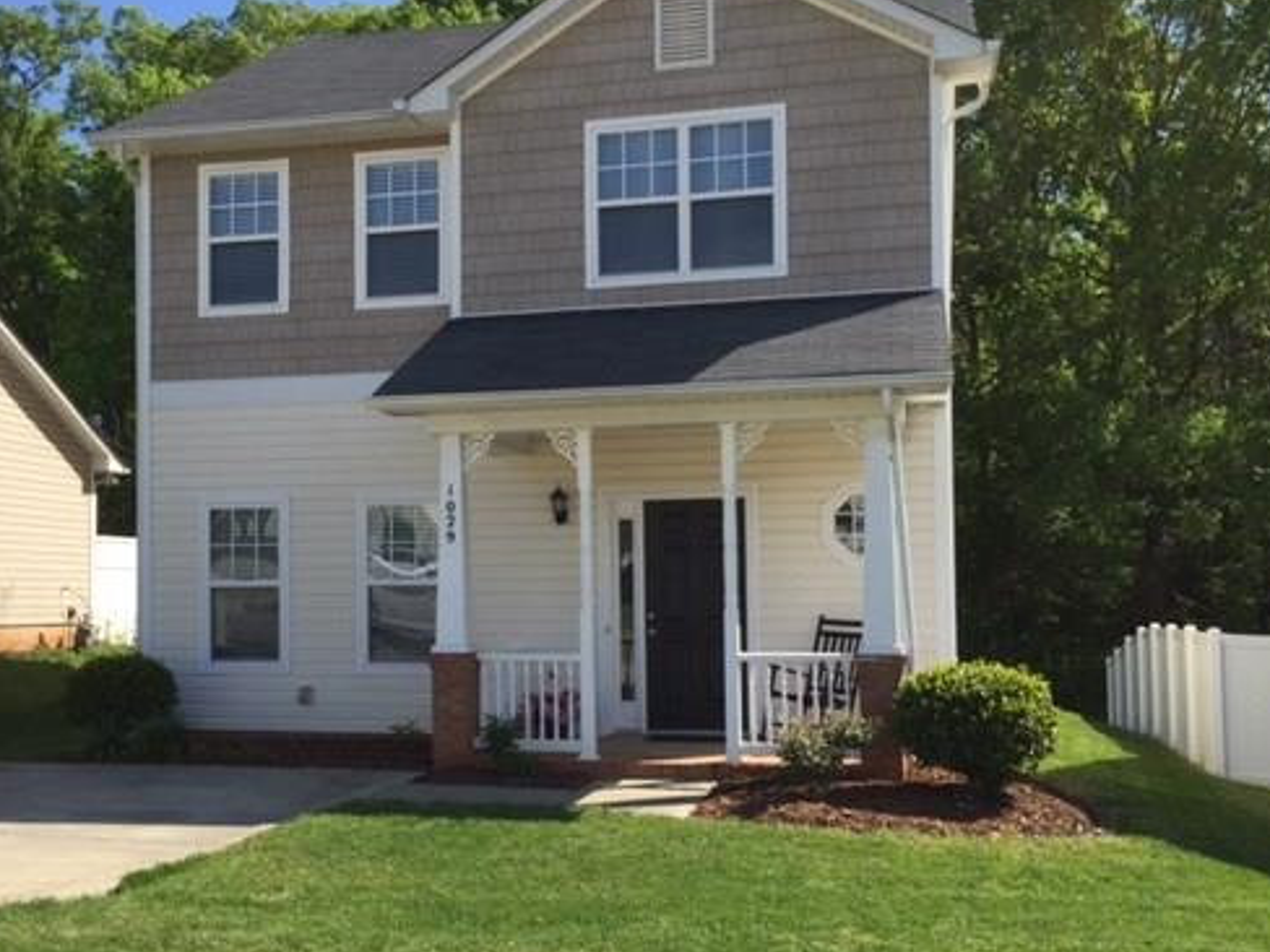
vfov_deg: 37.6
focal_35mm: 38
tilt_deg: +2.6
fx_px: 1394
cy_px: 546
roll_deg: +0.4
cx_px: 560
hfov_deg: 48.9
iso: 32
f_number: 2.2
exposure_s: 1/1582
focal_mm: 4.15
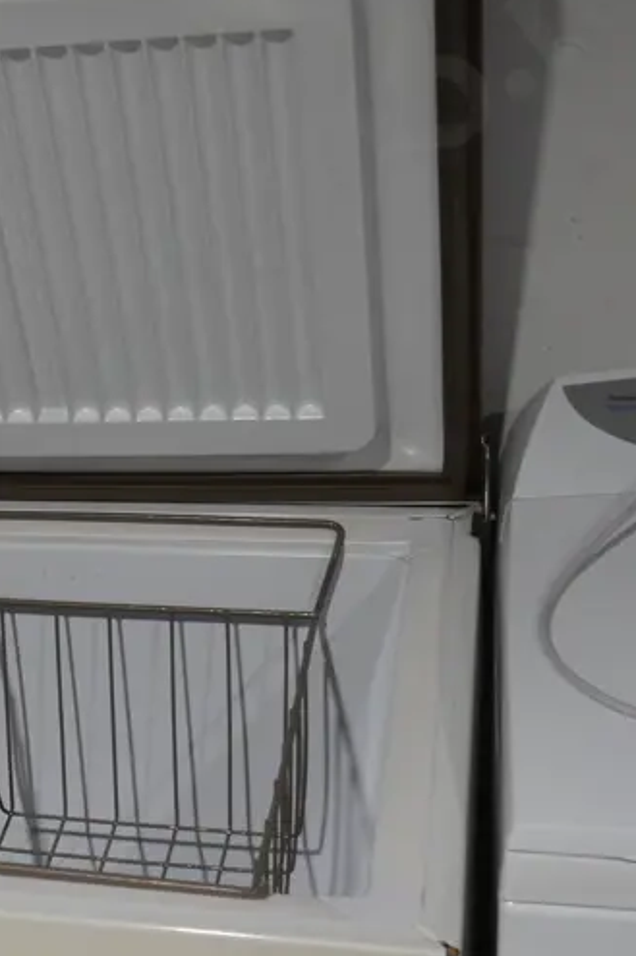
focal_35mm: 69
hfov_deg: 18.7
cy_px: 530
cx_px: -130
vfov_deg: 29.2
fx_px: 1830
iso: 200
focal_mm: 16
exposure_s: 1/60
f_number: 3.6
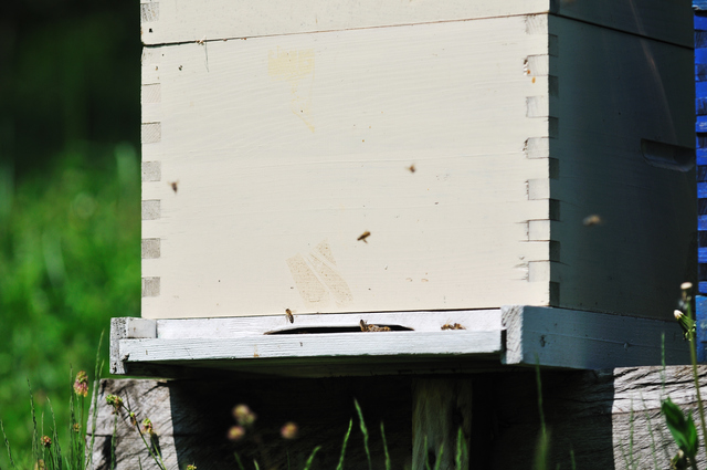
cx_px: 354
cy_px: 235
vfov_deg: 7.0
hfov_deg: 10.6
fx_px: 3825
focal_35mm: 195
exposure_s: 1/4000
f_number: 2.8
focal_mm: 130
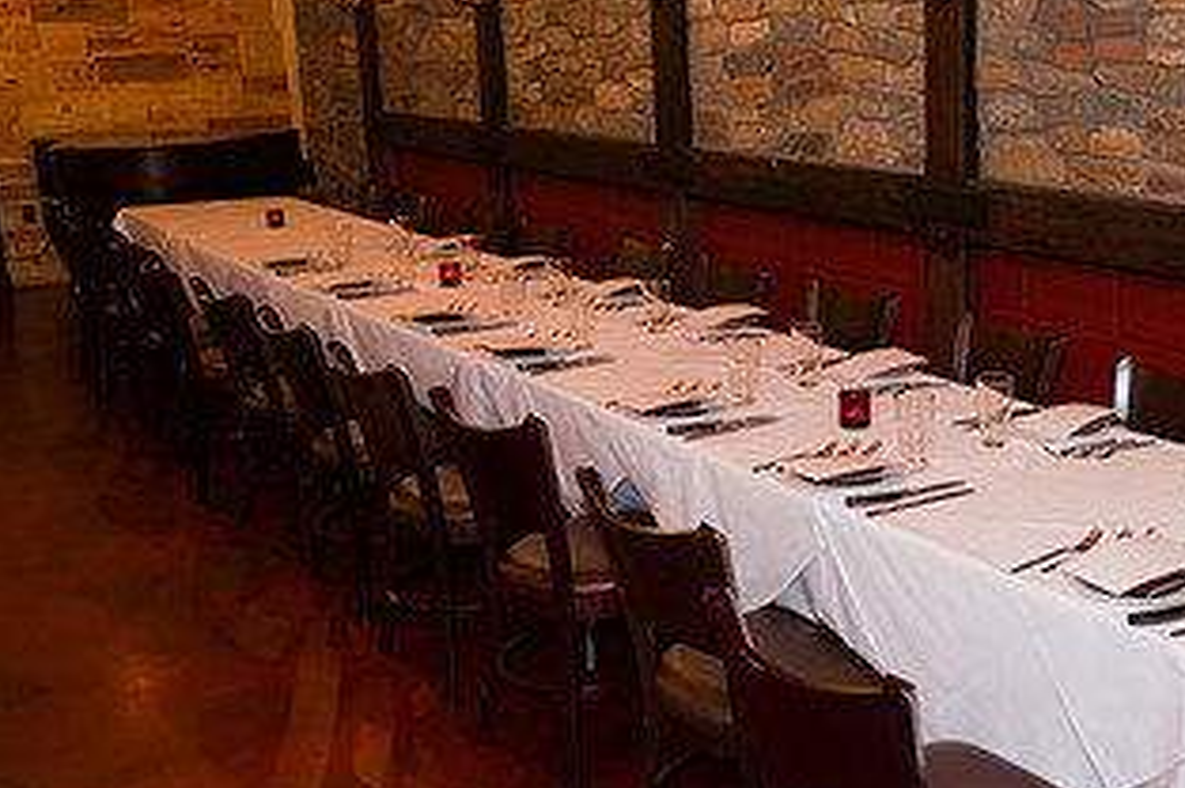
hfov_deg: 42.1
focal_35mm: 45
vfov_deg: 29.8
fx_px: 1480
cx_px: 909
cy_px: 352
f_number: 3.2
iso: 1600
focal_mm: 24
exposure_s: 1/200
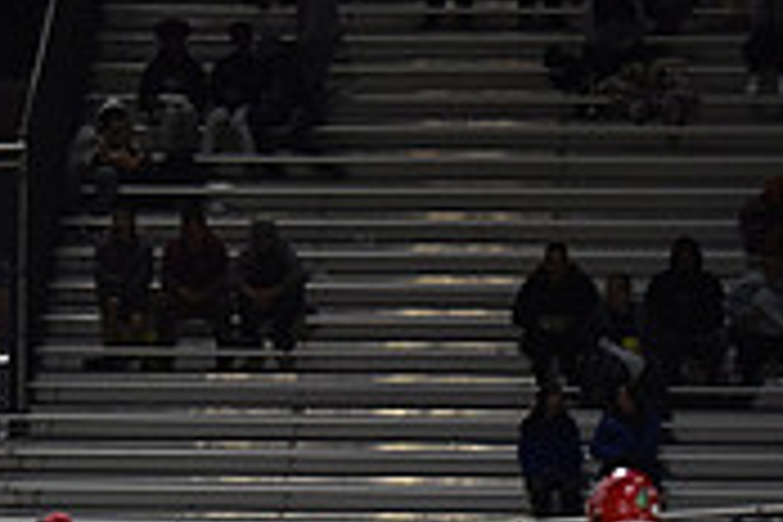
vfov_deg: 2.6
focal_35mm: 533
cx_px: -162
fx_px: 11592
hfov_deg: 3.9
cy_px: 578
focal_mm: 160
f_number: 2.8
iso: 2200
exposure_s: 1/500
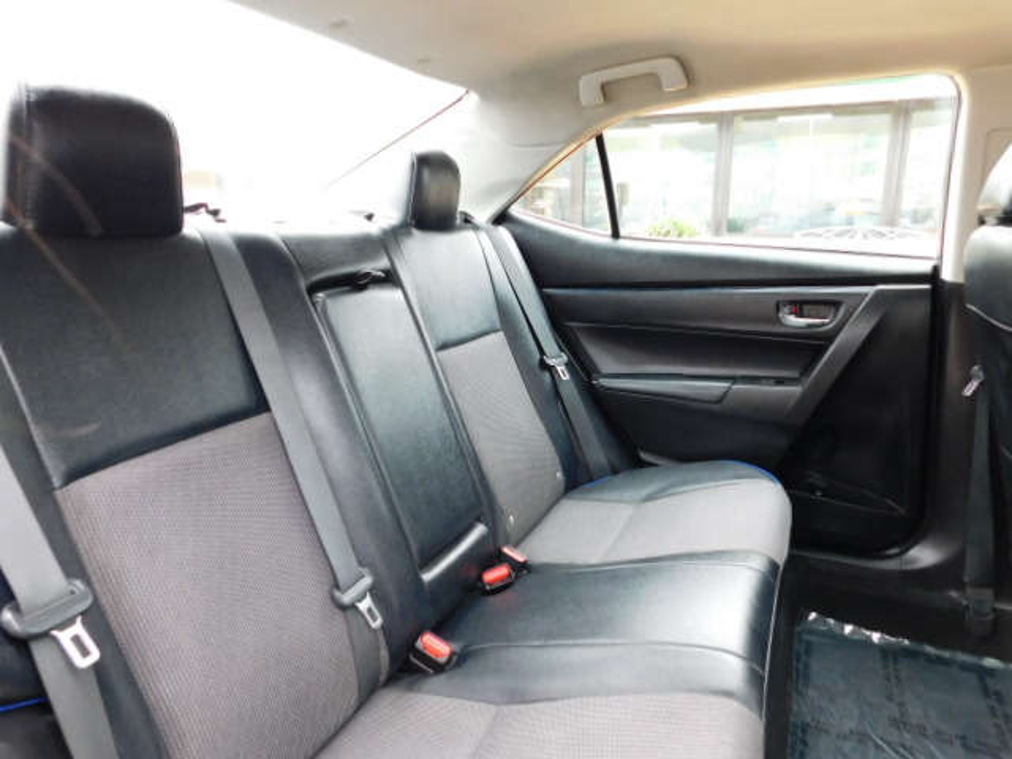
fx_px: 672
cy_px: 380
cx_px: 506
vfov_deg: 58.9
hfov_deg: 73.9
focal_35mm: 23
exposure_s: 1/30
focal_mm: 4
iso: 200
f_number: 3
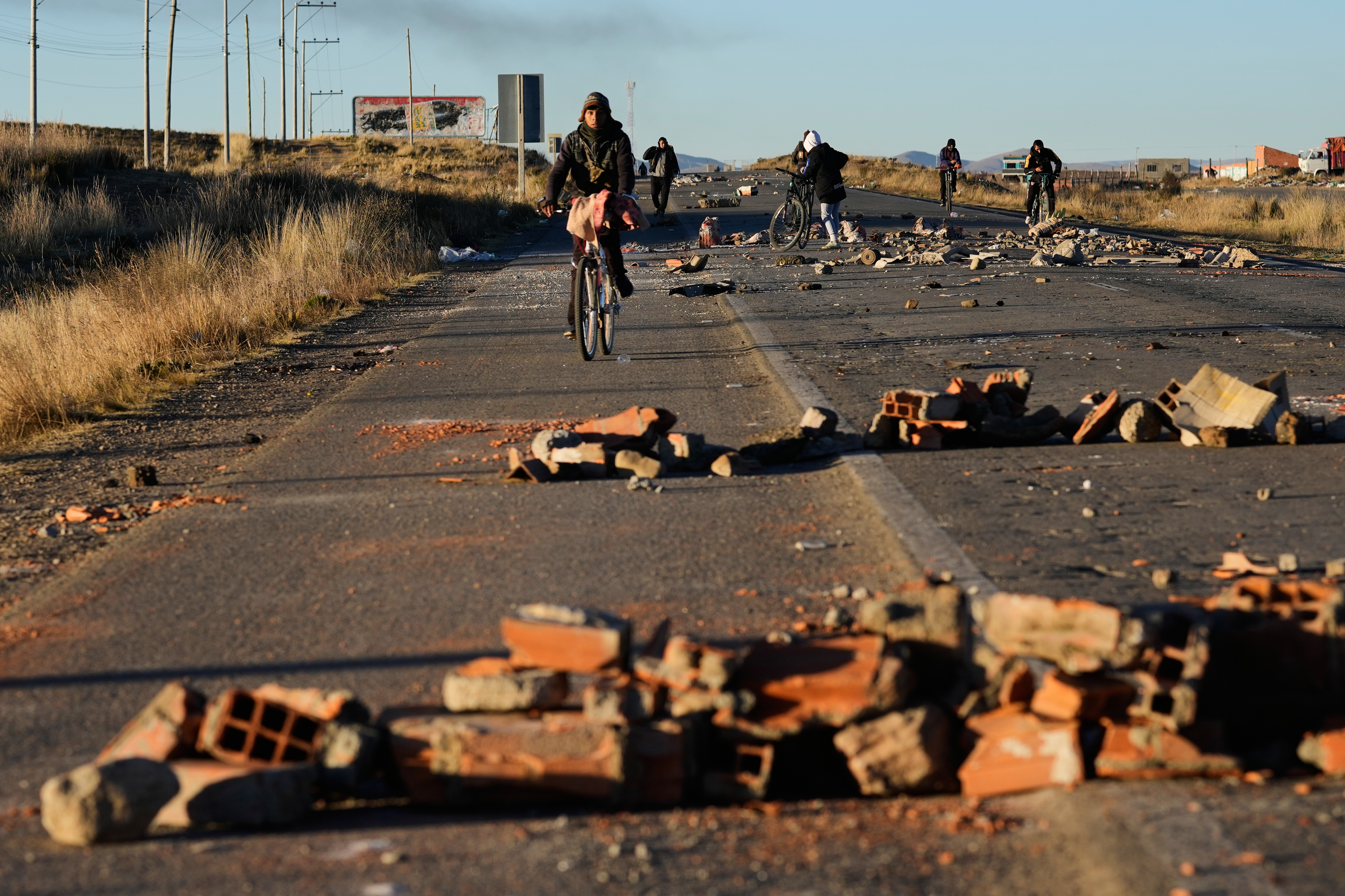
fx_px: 4744
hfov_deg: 16.1
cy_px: 448
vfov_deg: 10.8
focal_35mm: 127
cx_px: 672
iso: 250
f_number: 4
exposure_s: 1/1250
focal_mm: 85
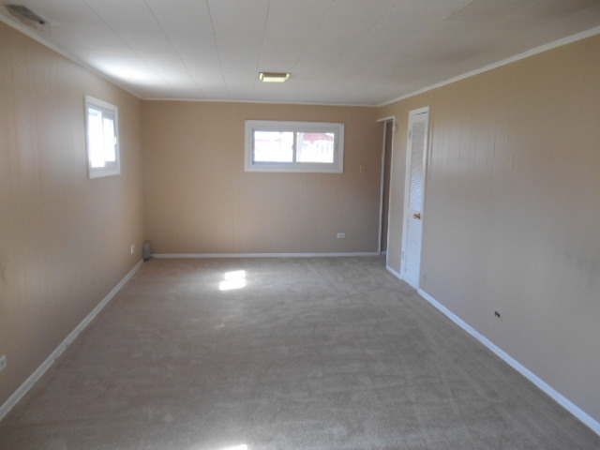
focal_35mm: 26
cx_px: 300
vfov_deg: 53.1
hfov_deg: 67.3
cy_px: 225
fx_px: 451
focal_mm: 4.7
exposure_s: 1/30
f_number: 3.4
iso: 180
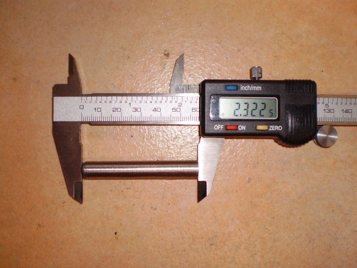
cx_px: 178
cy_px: 134
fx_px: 371
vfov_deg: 39.7
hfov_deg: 51.4
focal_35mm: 36
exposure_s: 1/30
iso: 64
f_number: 3.1
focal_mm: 6.3
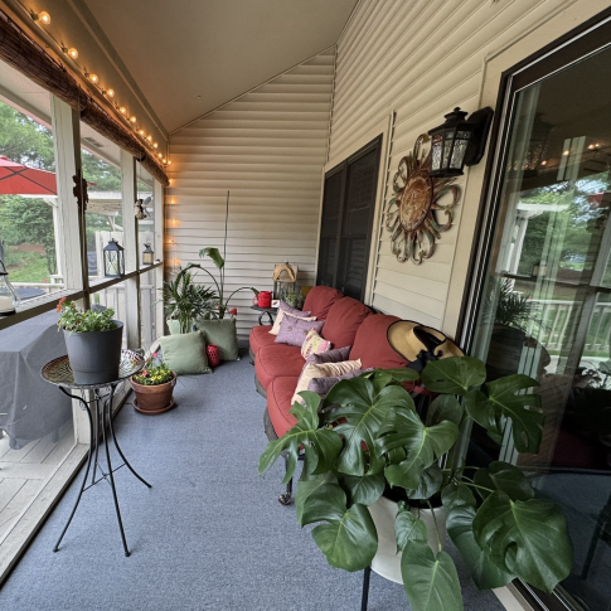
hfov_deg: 81.8
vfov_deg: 84.0
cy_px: 307
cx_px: 216
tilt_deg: -12.5
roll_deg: -1.2
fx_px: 339
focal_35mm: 17
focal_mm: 2.22
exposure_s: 1/120
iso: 200
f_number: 2.2
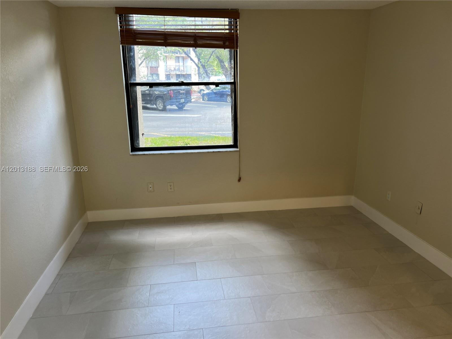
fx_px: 339
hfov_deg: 67.3
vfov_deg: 53.1
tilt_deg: -16.7
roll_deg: +0.7
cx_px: 226
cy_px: 170
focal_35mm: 26
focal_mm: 5.7
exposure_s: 1/60
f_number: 1.5
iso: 80
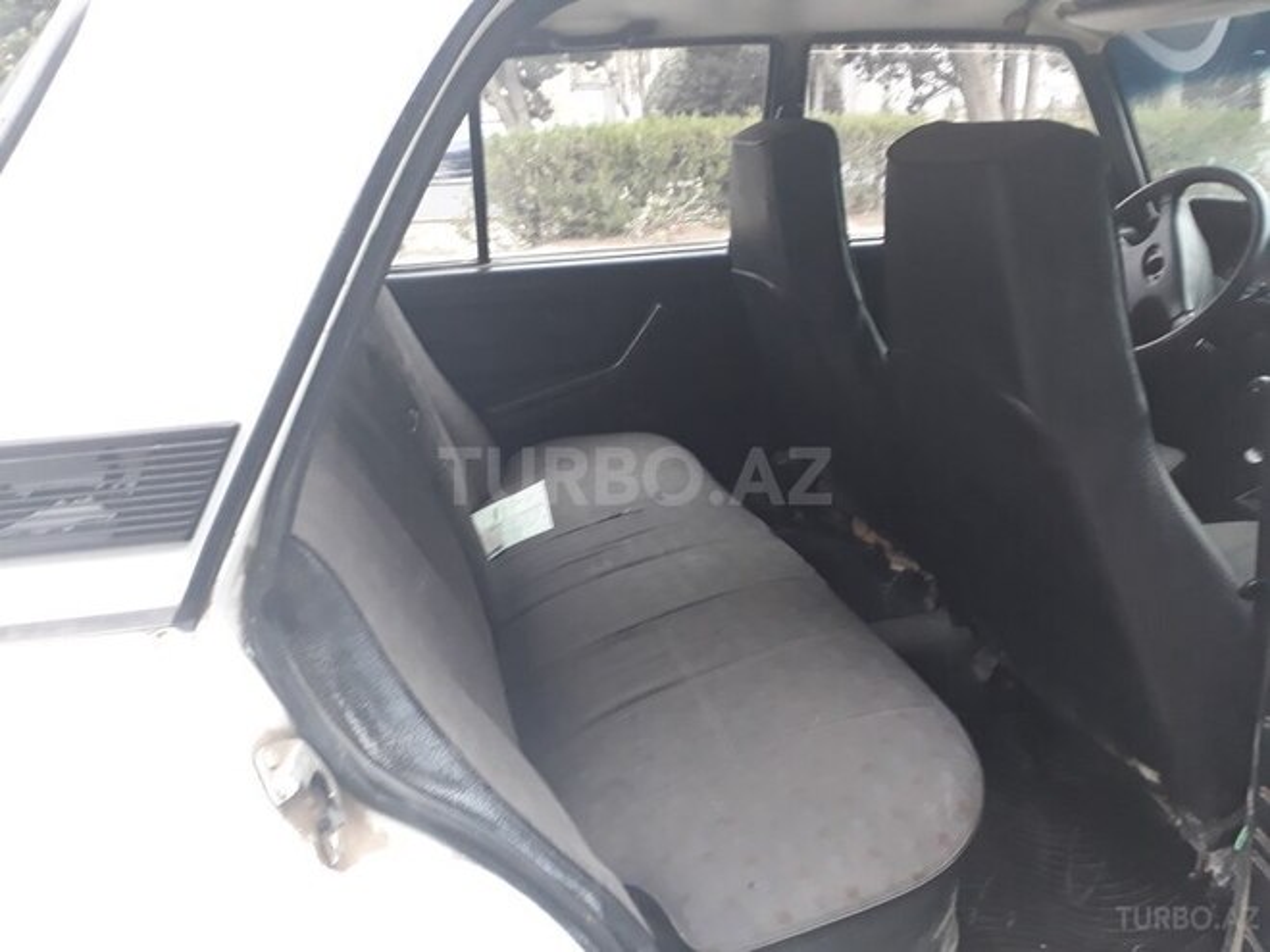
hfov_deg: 65.3
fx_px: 991
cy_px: 476
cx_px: 635
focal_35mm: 27
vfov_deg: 51.4
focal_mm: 3.6
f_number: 1.9
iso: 200
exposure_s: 1/17
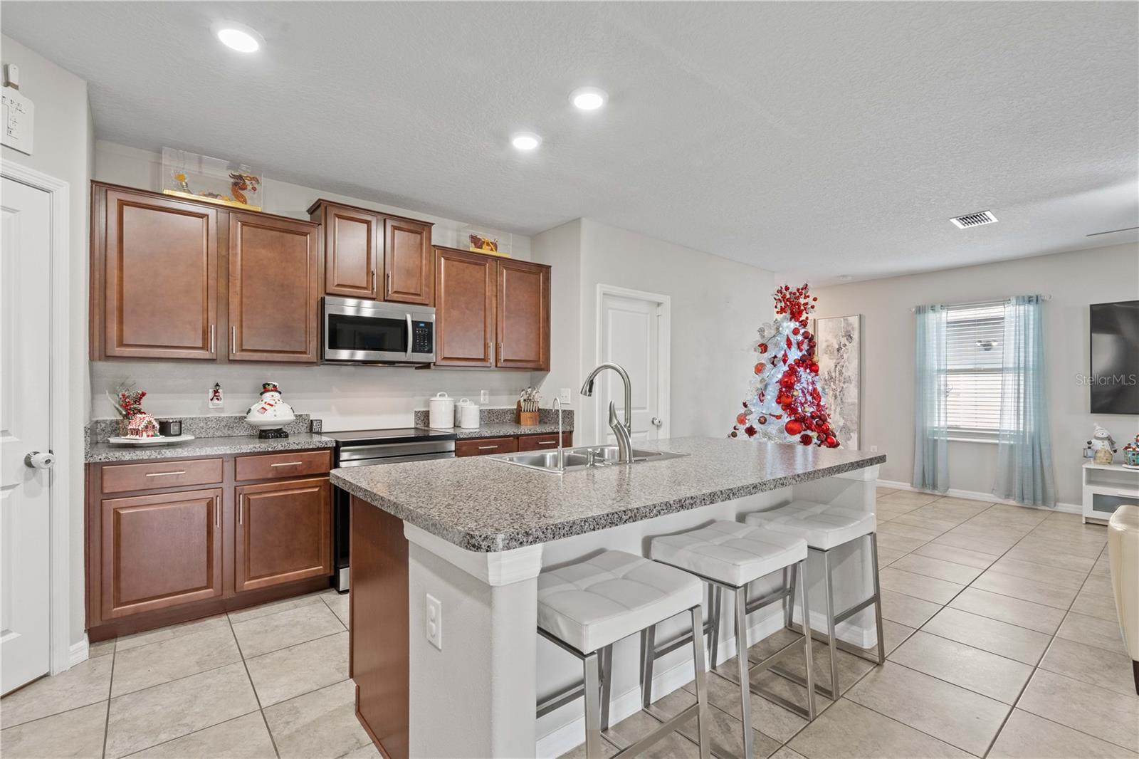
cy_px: 380
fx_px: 506
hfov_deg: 96.7
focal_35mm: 16
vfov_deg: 73.7
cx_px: 570
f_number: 9
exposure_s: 1/2.5
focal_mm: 16
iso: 640
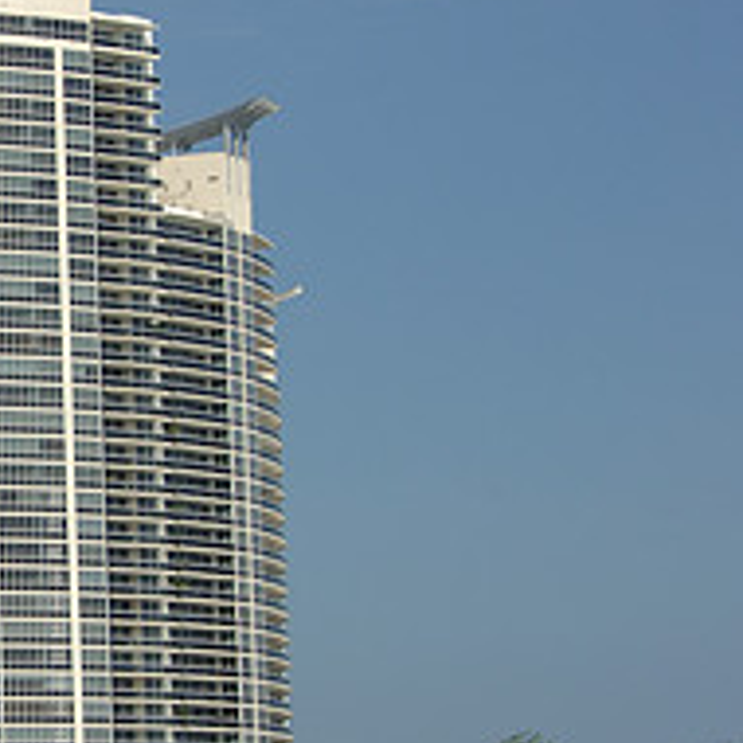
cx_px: -387
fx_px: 5204
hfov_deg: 8.0
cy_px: 448
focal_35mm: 214
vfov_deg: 8.2
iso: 100
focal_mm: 55
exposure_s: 1/320
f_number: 9
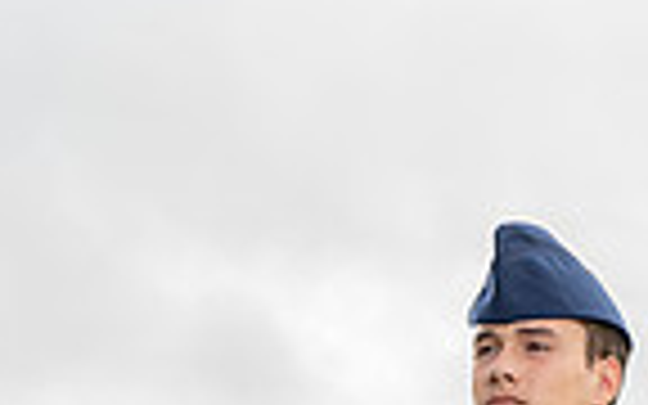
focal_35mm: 169
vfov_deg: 7.3
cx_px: 540
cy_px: 963
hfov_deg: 12.3
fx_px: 2985
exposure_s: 1/250
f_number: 7.1
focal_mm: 53
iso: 320
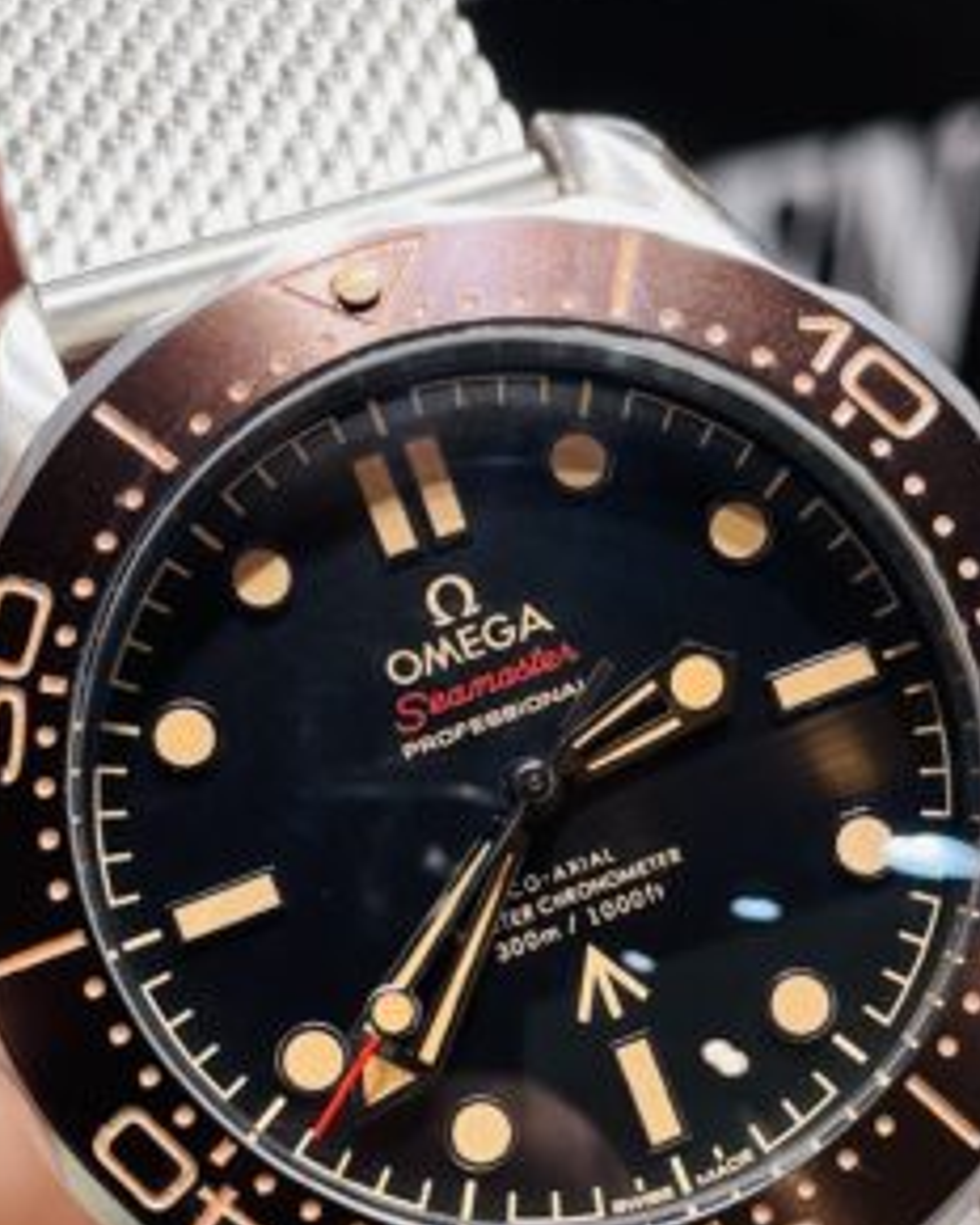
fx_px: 2538
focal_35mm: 70
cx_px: 507
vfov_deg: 26.8
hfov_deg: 21.9
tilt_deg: -35.5
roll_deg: -4.8
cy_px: 917
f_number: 1.6
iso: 64
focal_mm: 4.2
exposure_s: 1/100
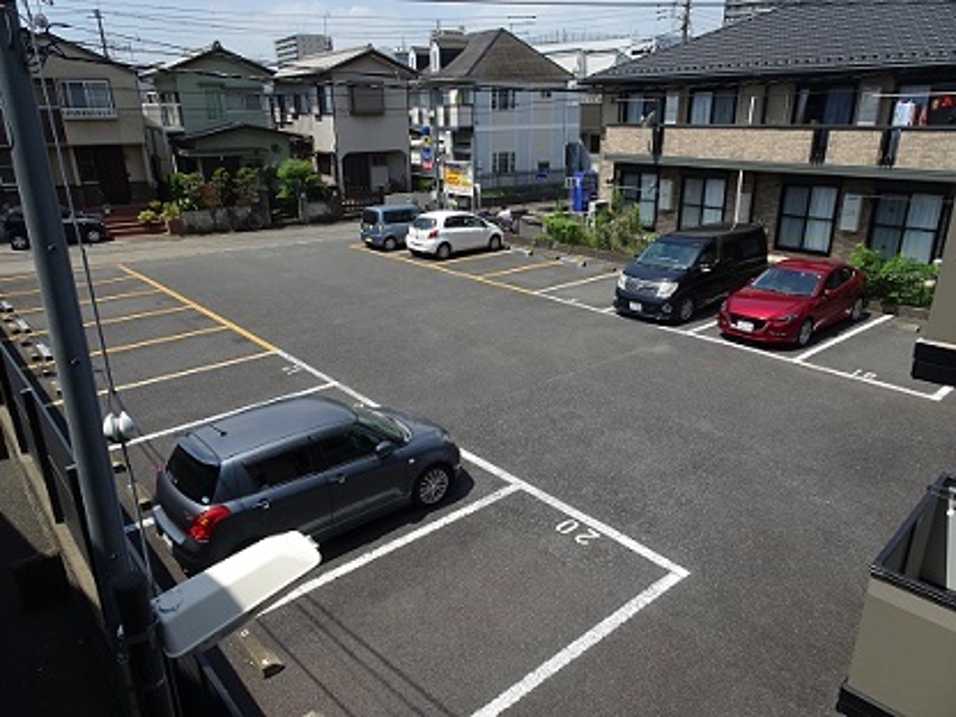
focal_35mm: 24
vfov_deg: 56.8
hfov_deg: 71.6
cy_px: 358
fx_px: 663
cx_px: 478
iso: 80
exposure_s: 1/640
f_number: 4
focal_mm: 4.1
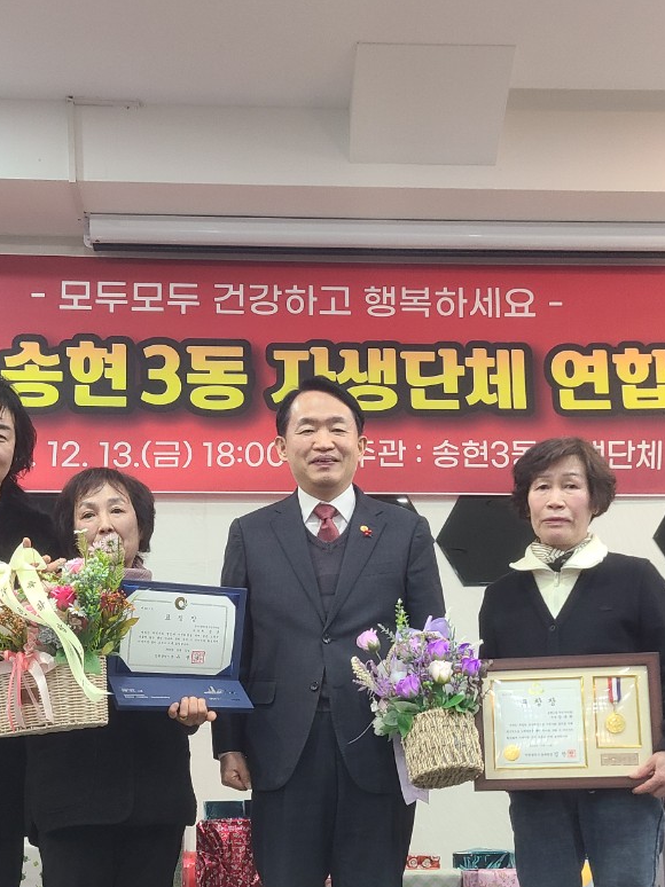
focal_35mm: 43
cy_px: 702
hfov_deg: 33.6
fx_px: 1102
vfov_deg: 42.0
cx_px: 322
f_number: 1.8
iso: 250
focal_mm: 5.4
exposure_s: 1/60.2
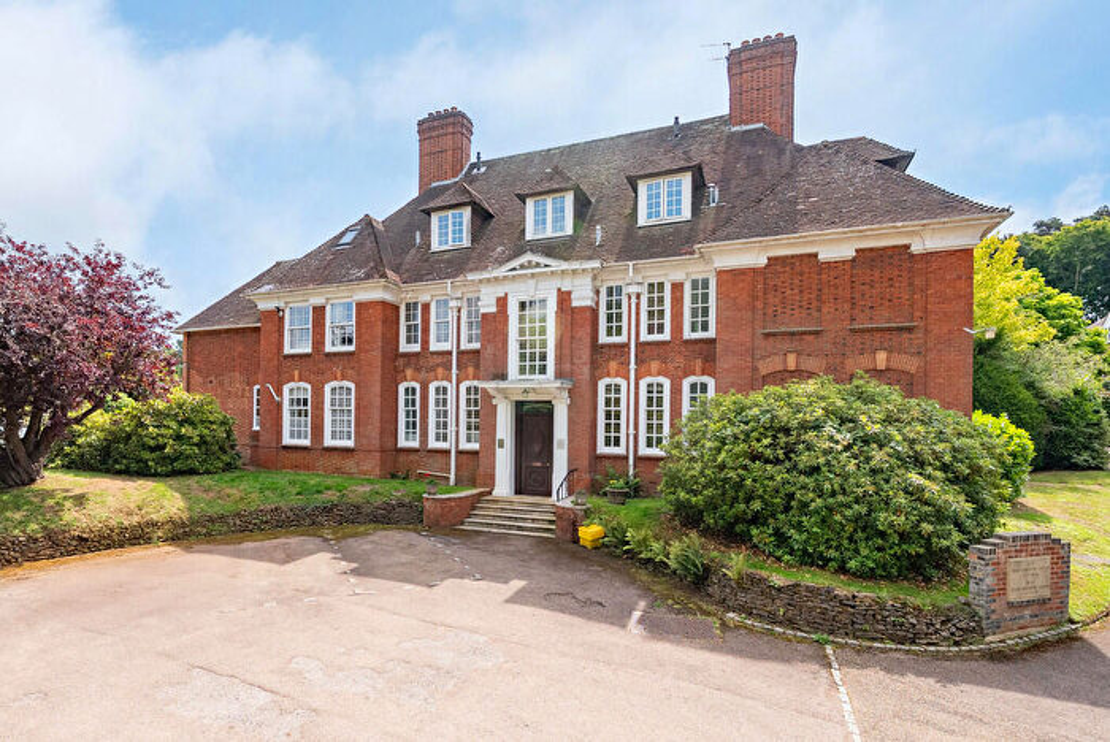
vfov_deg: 72.2
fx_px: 509
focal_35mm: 16
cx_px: 555
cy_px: 371
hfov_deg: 94.9
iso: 1250
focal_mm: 16.5
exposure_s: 1/1600
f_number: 7.1
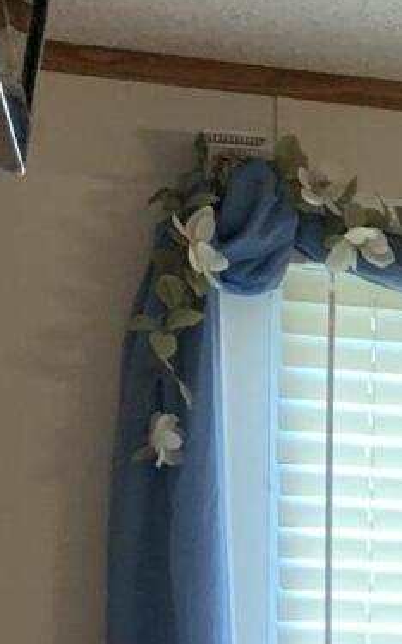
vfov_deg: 13.1
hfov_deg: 8.3
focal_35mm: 147
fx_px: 2580
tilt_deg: -9.1
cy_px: 1103
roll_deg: -3.1
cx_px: 931
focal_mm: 4.25
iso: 125
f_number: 1.8
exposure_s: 1/60
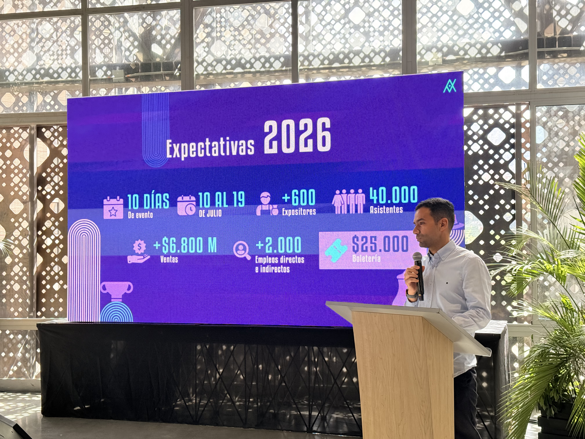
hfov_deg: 39.7
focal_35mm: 48
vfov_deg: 30.3
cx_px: 292
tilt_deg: +2.2
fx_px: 811
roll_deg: +1.0
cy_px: 220
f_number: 1.78
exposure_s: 1/240
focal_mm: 6.76
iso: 100
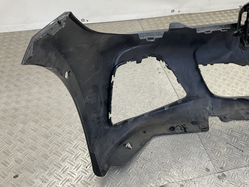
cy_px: 70
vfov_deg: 37.5
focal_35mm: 38
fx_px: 273
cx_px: 145
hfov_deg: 48.8
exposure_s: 1/120
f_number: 1.8
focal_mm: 3
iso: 32
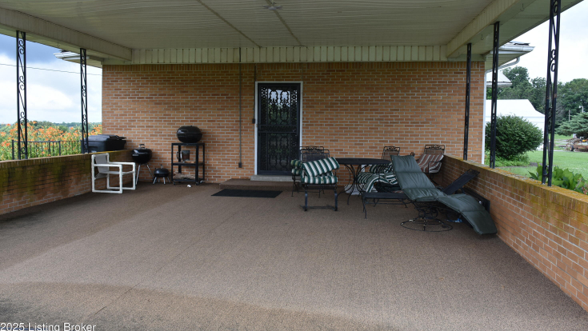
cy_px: 146
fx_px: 499
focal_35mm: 32
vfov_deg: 36.7
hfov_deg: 61.0
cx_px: 290
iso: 250
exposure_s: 1/200
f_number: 7.1
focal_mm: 20
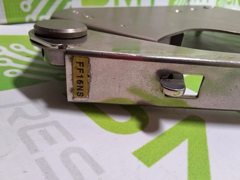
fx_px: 194
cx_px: 120
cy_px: 90
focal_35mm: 28
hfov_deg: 63.4
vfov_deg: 49.7
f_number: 1.9
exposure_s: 1/60
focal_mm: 2.91
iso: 64
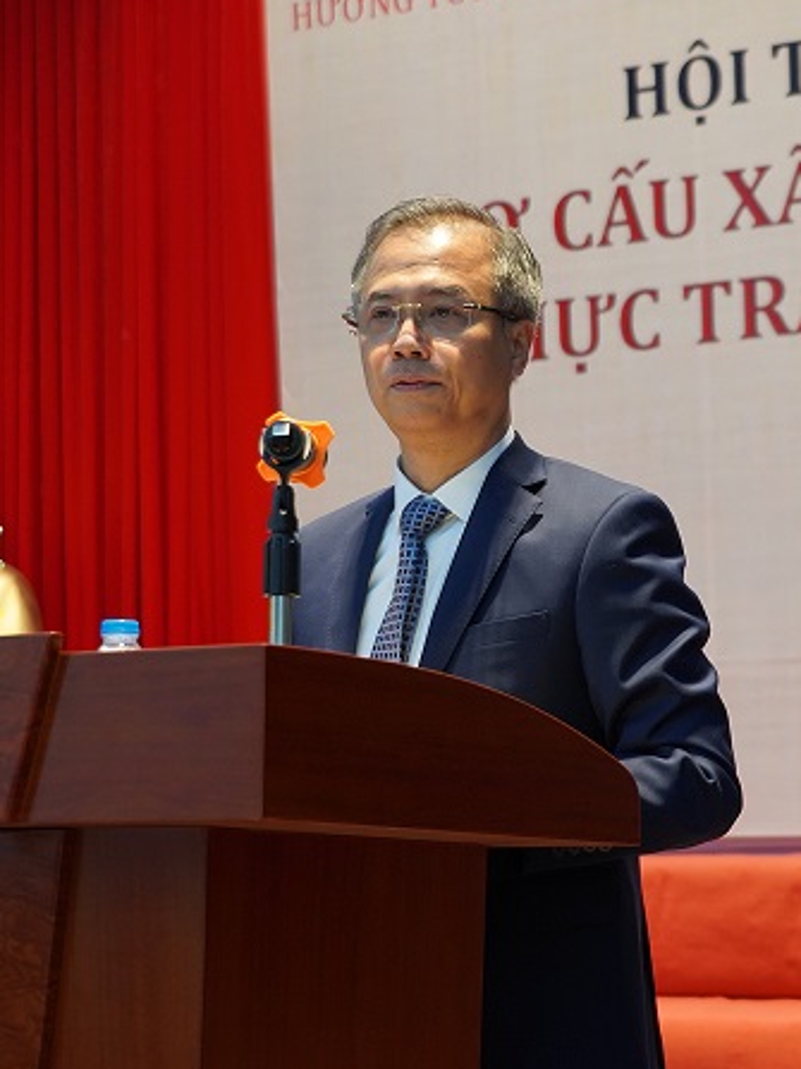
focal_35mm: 104
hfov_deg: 14.2
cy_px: 474
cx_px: 478
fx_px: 3210
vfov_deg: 18.9
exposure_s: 1/160
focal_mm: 63
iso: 1600
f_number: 5
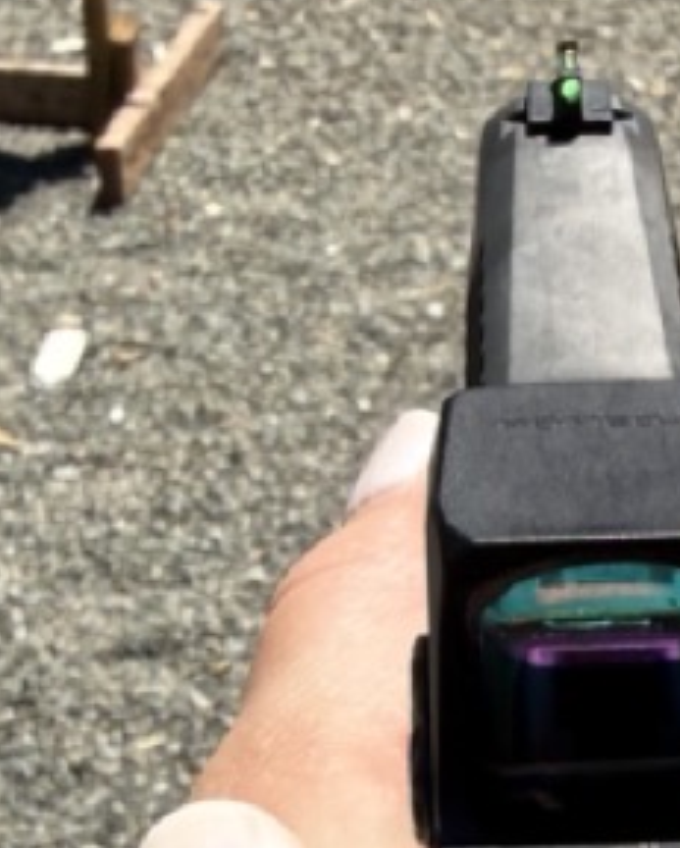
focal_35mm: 104
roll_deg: -3.2
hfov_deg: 14.6
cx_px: 677
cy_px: 1134
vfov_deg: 17.2
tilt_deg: -33.7
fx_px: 2612
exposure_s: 1/1976
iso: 40
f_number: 2.2
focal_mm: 2.22
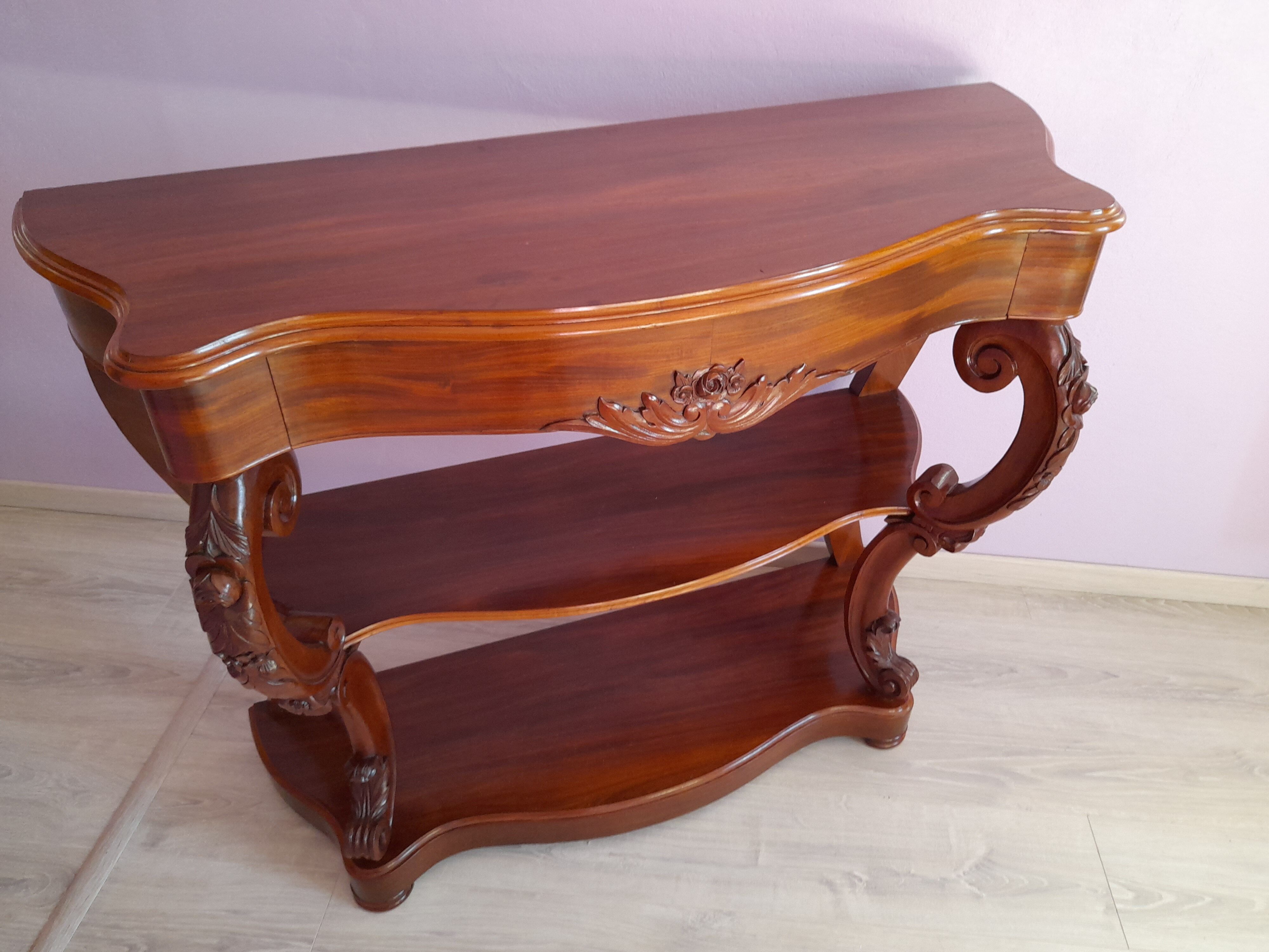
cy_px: 476
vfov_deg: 54.9
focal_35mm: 25
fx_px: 916
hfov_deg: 69.4
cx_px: 634
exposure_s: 1/40
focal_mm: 4.6
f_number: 2
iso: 250
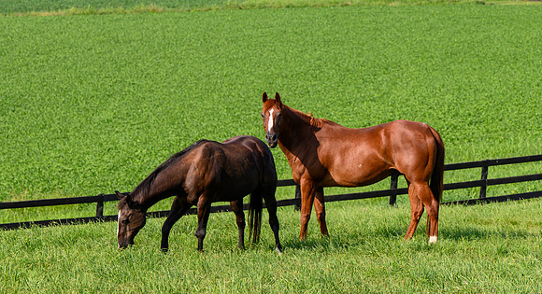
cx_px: 348
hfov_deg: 11.2
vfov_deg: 6.1
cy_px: 13
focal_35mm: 194
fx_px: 2770
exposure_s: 1/400
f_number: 5.6
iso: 100
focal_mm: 110
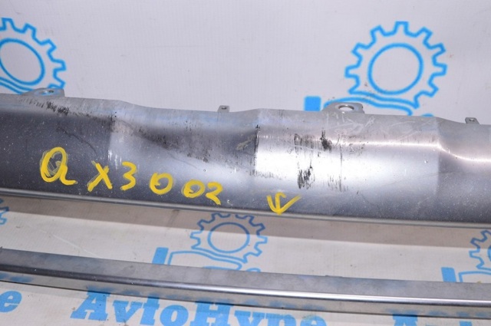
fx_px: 613
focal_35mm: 45
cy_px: 163
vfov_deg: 29.8
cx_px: 246
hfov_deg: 43.7
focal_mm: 30
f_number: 8
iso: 1600
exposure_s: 1/200
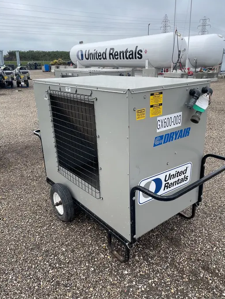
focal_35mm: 28
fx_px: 243
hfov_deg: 49.7
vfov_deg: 63.4
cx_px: 118
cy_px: 149
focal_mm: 4.2
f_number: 1.6
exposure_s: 1/686
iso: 32
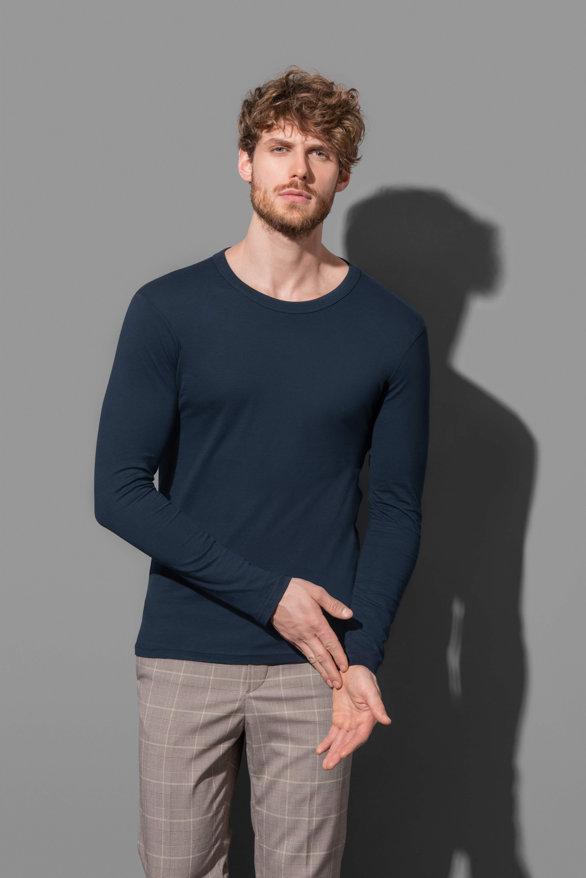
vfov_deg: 16.8
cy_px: 439
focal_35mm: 122
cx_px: 293
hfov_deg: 11.2
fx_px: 2976
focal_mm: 122
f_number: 18
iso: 100
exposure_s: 1/125
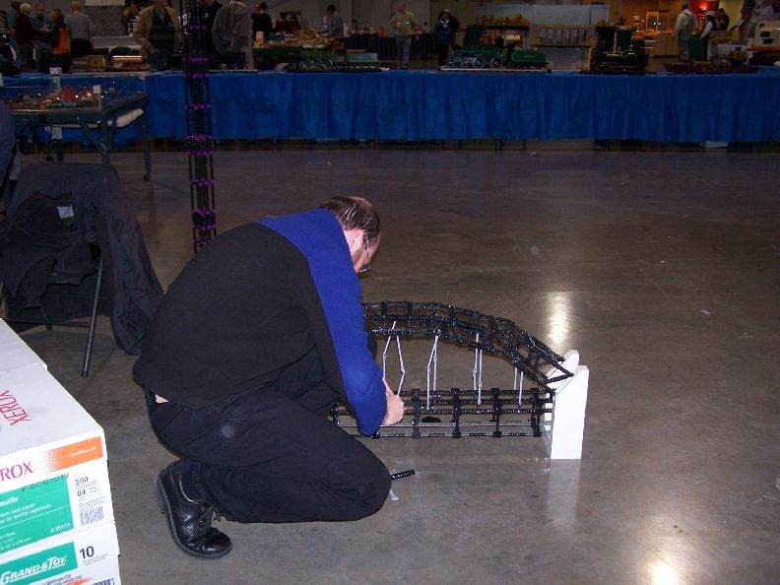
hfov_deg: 49.0
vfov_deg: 37.7
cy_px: 292
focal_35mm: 38
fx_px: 856
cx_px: 390
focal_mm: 6.3
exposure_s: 1/60
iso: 140
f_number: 2.8
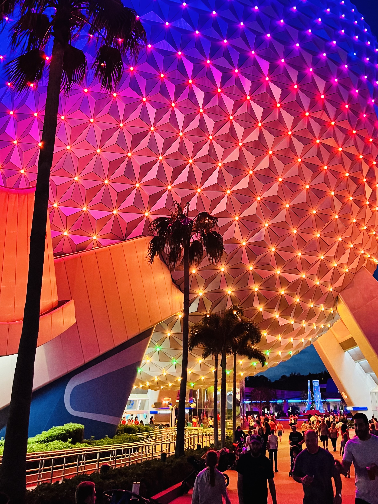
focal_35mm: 33
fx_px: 480
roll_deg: +2.1
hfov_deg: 42.7
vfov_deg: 54.9
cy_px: 197
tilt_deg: +23.8
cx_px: 227
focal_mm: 5.7
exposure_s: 1/46
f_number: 1.5
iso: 500
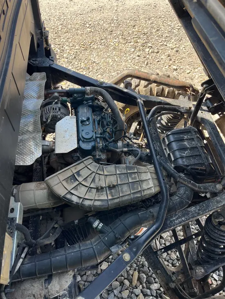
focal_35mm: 26
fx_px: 225
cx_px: 112
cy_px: 150
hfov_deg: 53.1
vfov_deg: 67.3
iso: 50
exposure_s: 1/508
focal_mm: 5.1
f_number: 1.6
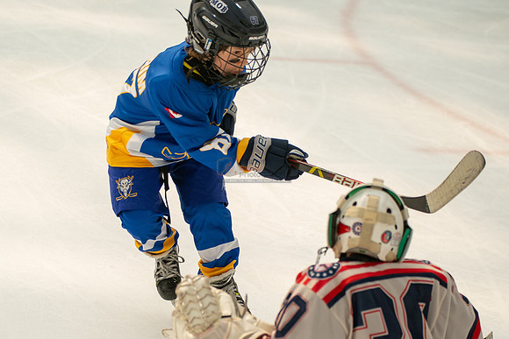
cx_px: 191
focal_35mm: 162
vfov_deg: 8.5
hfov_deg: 12.7
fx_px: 2291
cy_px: 226
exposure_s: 1/2000
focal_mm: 120
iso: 1600
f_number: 3.5
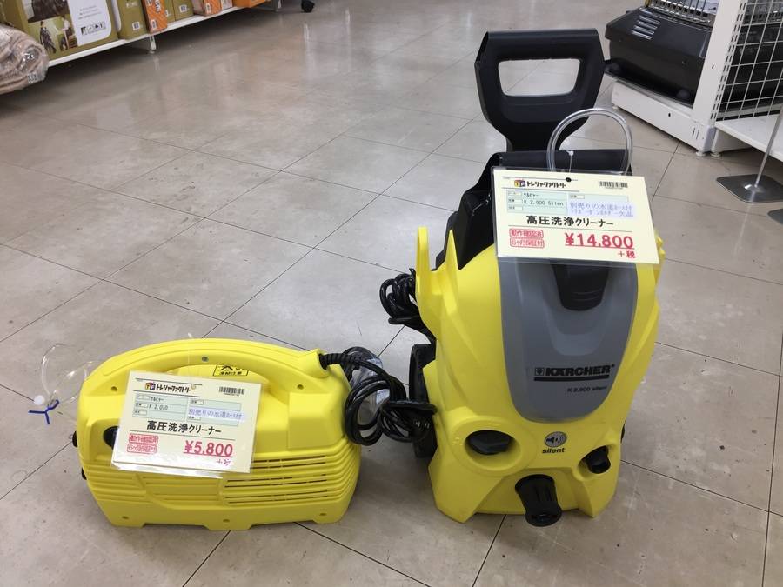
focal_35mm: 29
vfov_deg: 48.2
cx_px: 392
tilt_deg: -34.6
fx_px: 656
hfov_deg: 61.7
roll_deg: -0.6
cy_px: 294
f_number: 2.2
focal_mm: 4.15
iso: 40
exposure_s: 1/60
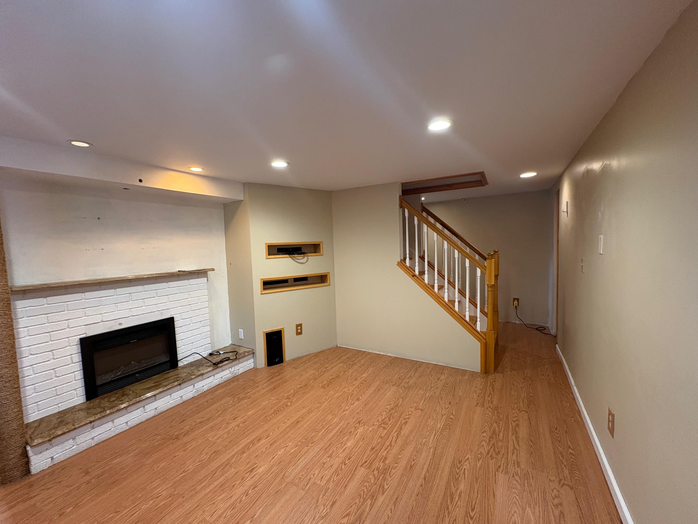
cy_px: 262
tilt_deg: -2.6
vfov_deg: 85.7
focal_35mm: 14
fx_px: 282
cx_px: 349
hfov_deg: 102.1
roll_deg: +2.4
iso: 250
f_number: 2.2
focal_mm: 2.22
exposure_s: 1/60
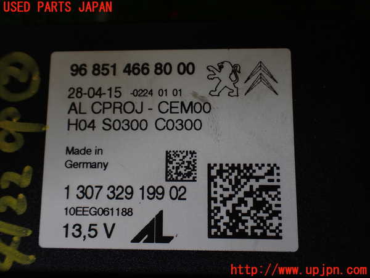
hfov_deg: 60.0
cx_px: 185
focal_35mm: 30
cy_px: 139
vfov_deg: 46.8
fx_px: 321
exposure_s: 1/160
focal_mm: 5.4
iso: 100
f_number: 2.3
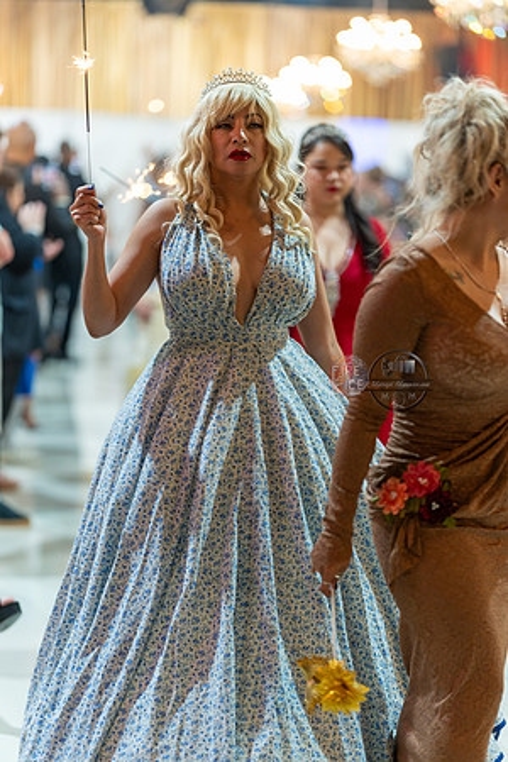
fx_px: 1799
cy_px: 381
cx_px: 254
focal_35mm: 85
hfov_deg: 16.1
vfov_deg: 23.9
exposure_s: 1/160
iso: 400
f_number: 1.4
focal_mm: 85
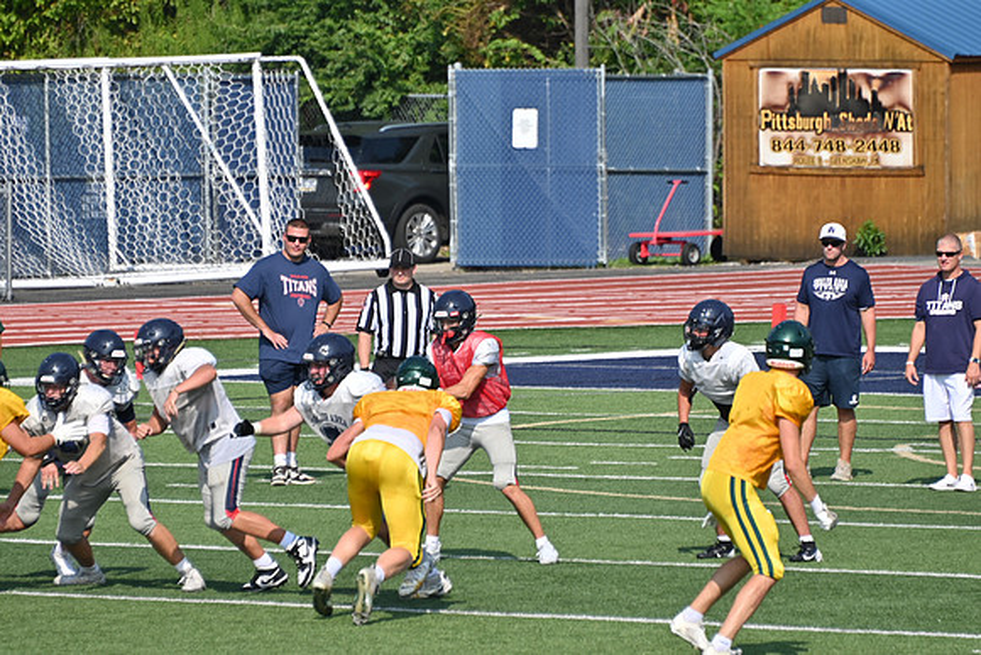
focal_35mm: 450
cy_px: 328
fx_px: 12265
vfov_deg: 3.1
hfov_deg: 4.6
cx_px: 490
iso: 100
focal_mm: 300
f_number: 5.6
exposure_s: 1/800
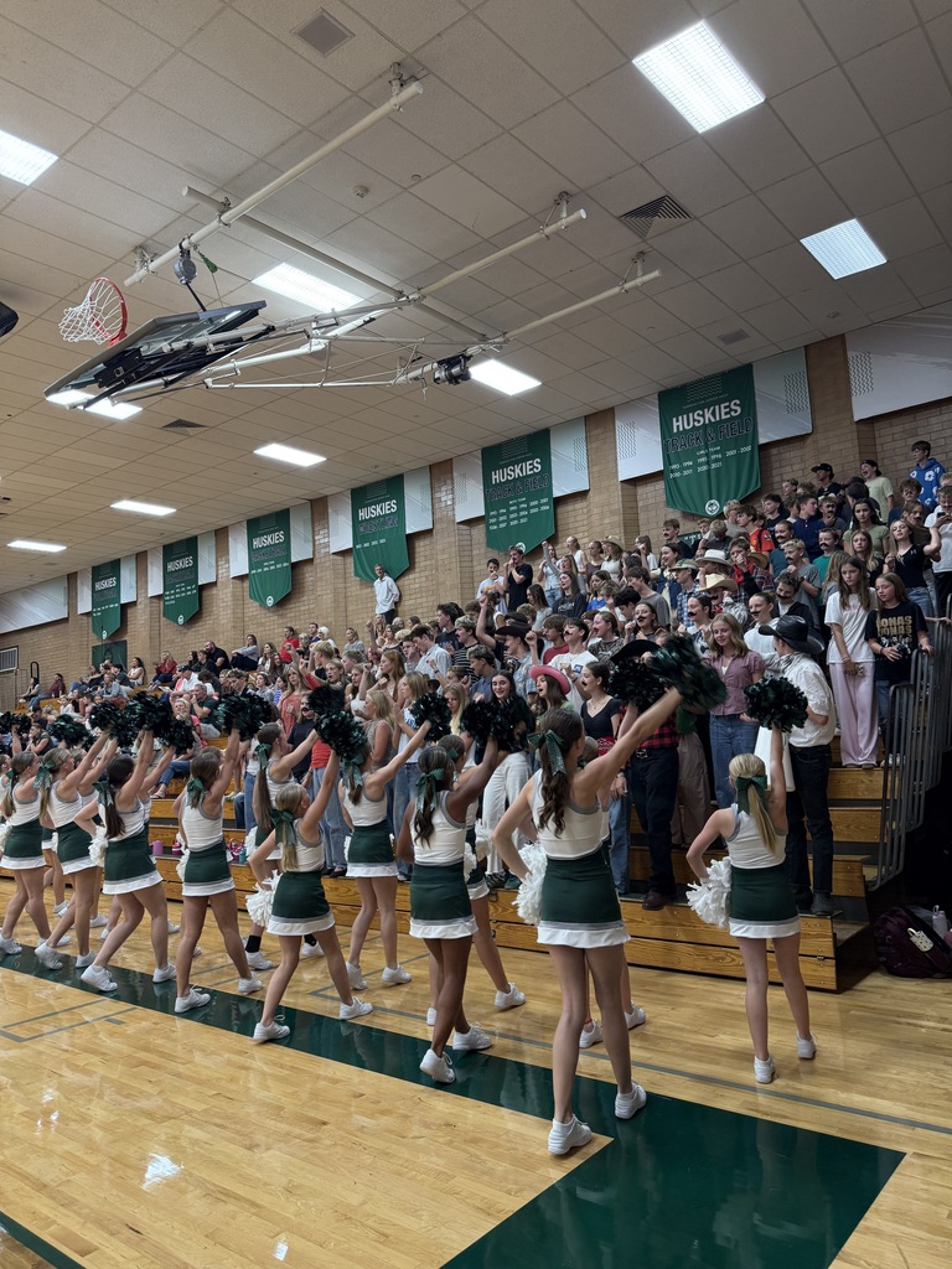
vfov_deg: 71.6
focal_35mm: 24
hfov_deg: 56.8
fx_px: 880
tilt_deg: +7.2
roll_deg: +2.9
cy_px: 634
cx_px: 476
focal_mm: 6.76
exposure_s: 1/129
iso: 200
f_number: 1.78
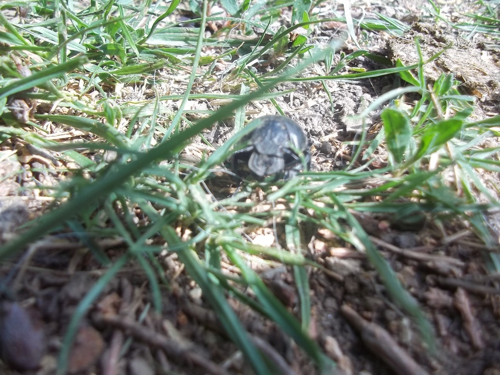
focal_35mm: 32
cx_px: 250
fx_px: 462
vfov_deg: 44.2
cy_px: 188
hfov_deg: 56.8
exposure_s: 1/200
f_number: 2.9
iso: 80
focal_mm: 5.7
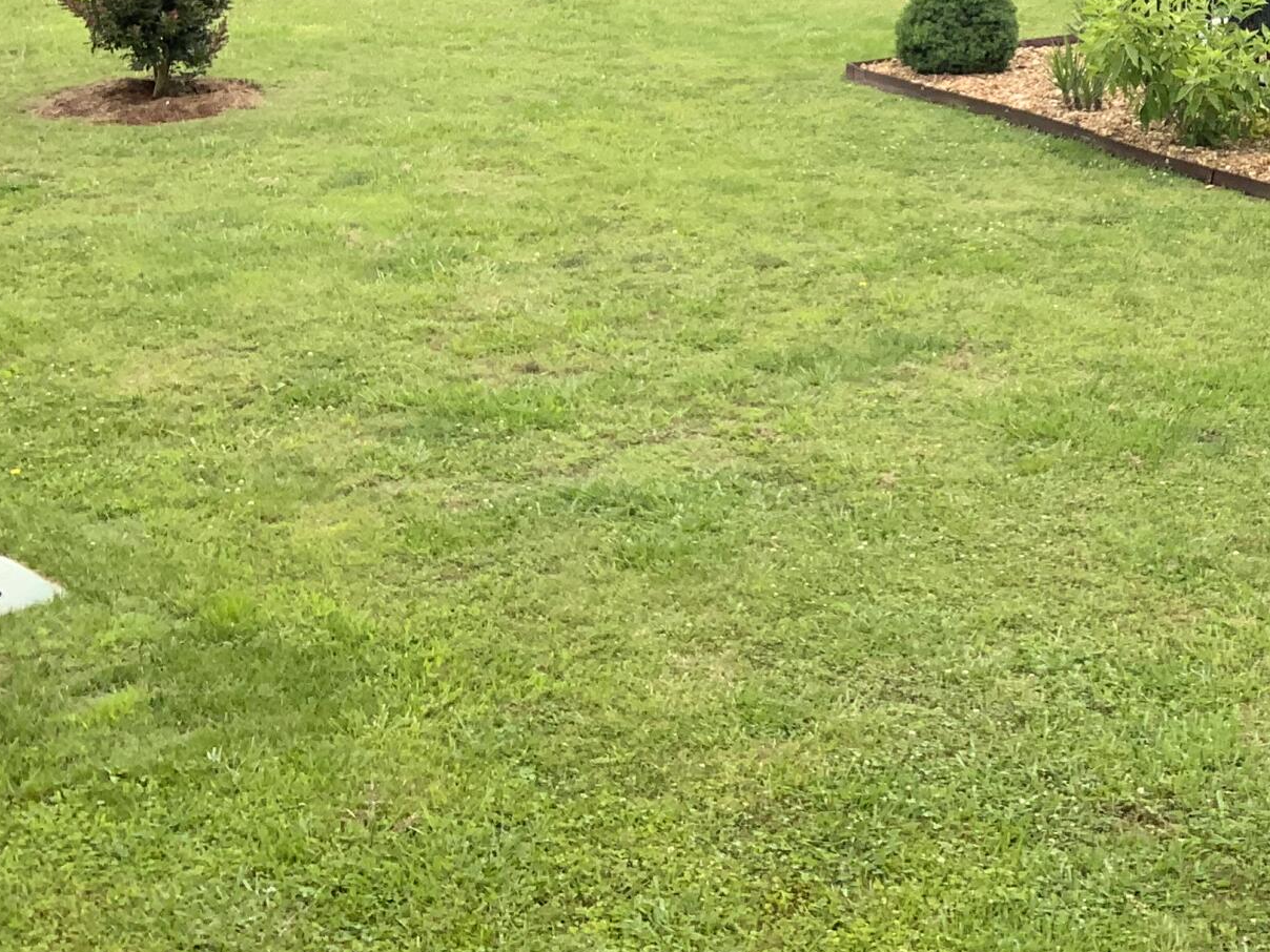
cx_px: 1200
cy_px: -121
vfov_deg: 19.5
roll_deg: -1.1
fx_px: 2642
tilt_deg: -5.8
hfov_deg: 26.0
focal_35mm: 72
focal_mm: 3
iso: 16
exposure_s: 1/674
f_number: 1.8
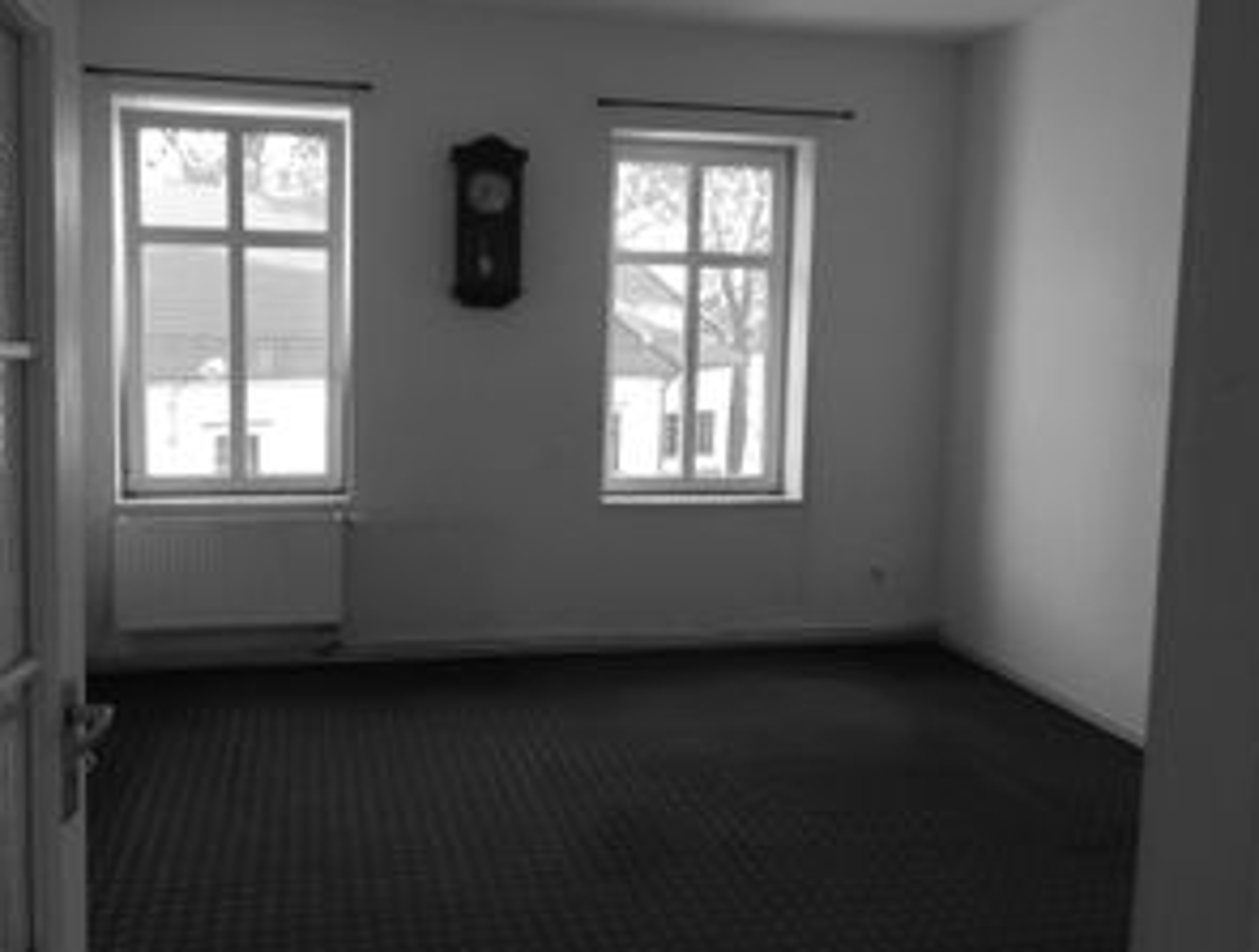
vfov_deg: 49.9
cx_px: 510
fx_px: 1021
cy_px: 427
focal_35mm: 28
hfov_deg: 62.8
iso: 125
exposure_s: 1/50
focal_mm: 4
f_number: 3
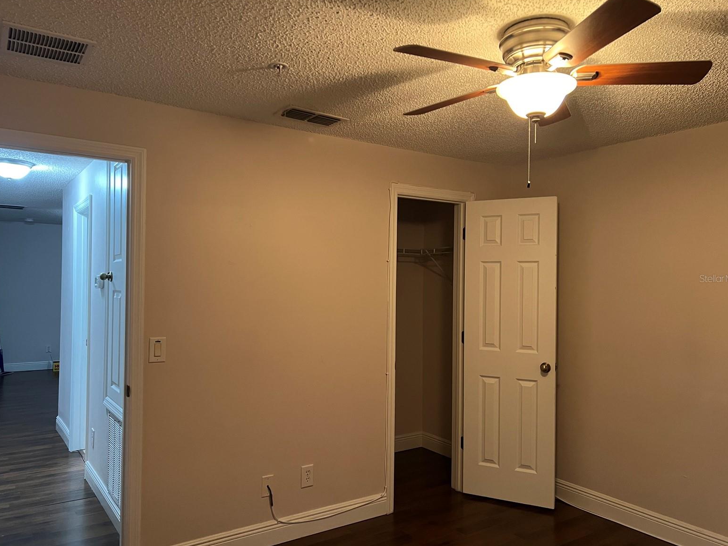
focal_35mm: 27
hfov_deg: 65.3
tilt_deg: -0.3
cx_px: 366
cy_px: 278
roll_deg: -0.5
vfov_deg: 51.4
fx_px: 568
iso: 500
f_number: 1.5
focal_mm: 5.7
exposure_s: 1/60
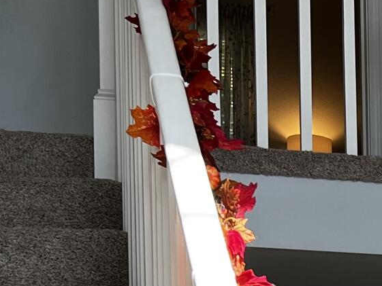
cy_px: 516
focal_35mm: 139
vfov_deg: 10.1
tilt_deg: -1.2
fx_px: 1534
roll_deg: +1.1
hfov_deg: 13.5
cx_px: 554
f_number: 1.5
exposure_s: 1/572
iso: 50
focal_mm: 5.7
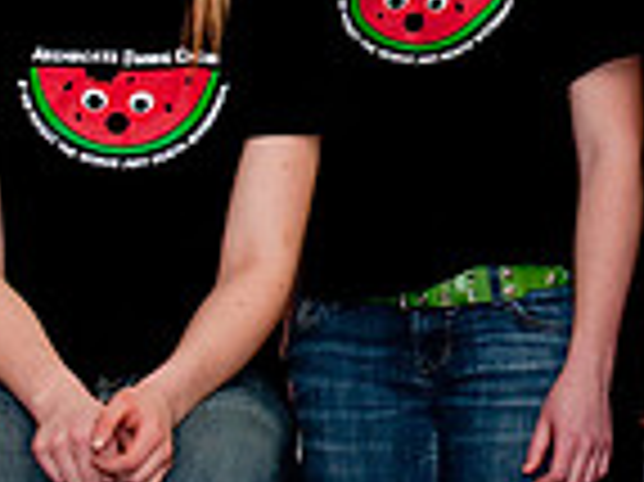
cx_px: 802
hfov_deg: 5.2
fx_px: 7101
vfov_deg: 3.9
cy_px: -288
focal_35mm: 382
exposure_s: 1/125
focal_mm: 98
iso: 560
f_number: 5.6
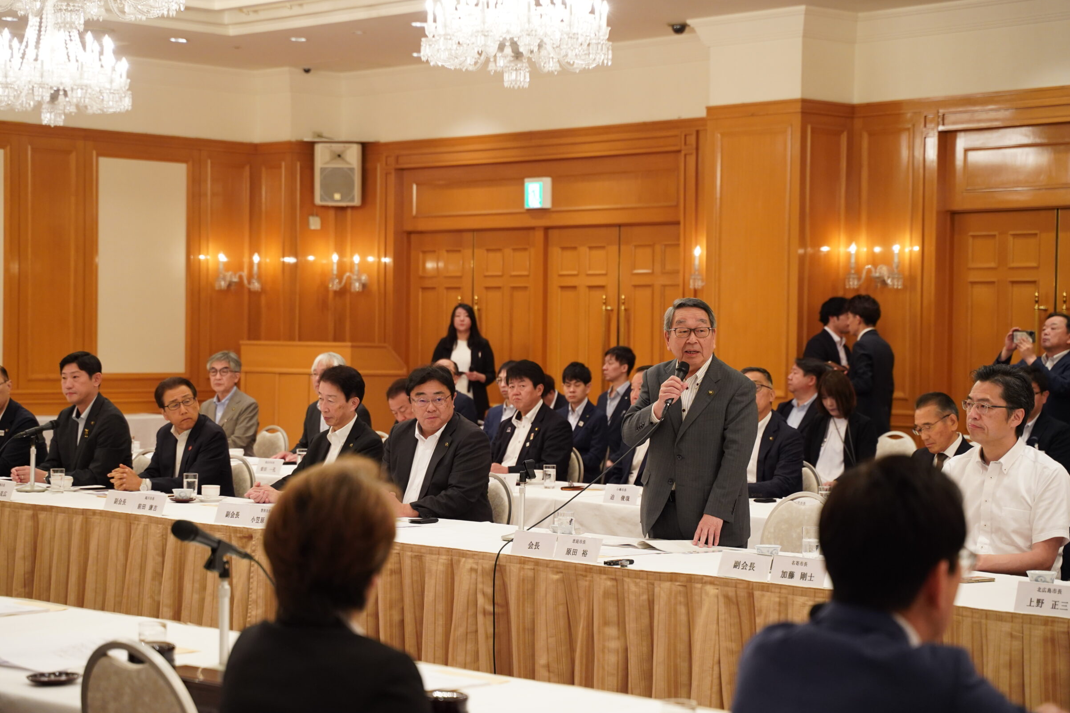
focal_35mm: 80
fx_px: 2378
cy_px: 350
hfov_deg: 25.4
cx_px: 506
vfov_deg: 17.1
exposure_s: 1/125
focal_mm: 75
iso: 2000
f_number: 4
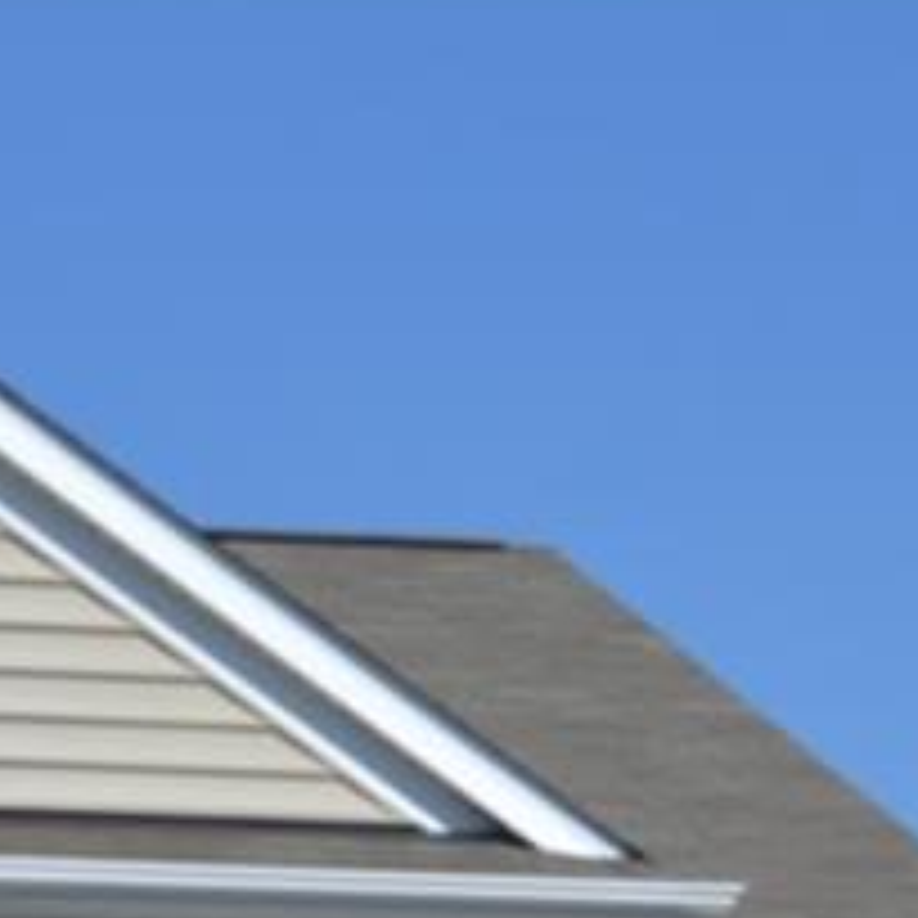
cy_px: 1472
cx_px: -364
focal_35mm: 269
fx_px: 8071
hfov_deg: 6.4
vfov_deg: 6.4
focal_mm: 42
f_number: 9
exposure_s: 1/320
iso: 100
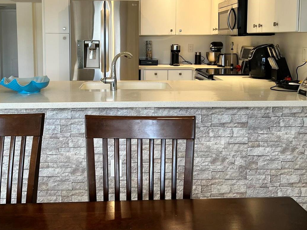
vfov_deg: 35.5
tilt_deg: -4.8
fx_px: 355
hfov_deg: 46.7
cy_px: 70
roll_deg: +0.1
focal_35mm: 40
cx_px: 133
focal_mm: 5.7
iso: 100
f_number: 1.5
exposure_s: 1/120
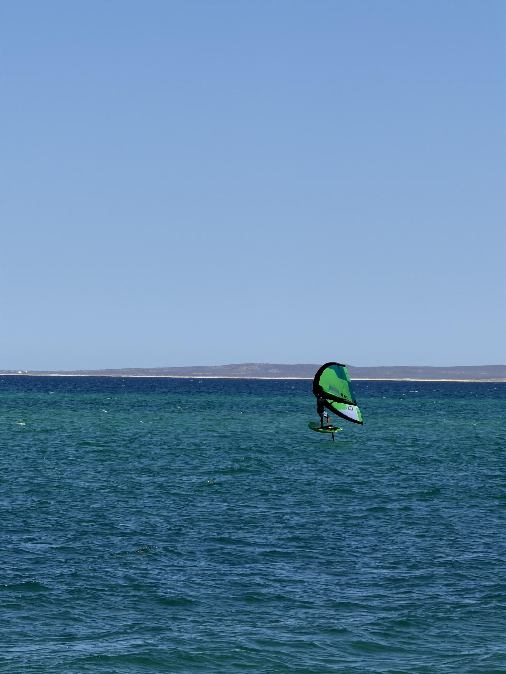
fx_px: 3898
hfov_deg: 7.4
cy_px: 337
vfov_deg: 9.9
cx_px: 253
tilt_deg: +0.9
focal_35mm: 200
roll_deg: -1.1
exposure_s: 1/851
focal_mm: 16.89
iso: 16
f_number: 2.8
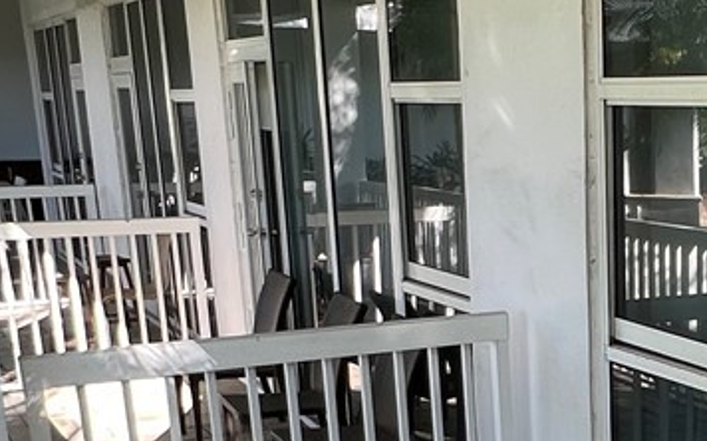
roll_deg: -1.0
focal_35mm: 62
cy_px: 475
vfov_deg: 20.1
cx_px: 755
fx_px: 1194
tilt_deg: -16.5
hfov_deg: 30.0
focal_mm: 1.57
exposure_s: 1/151
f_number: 1.8
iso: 32
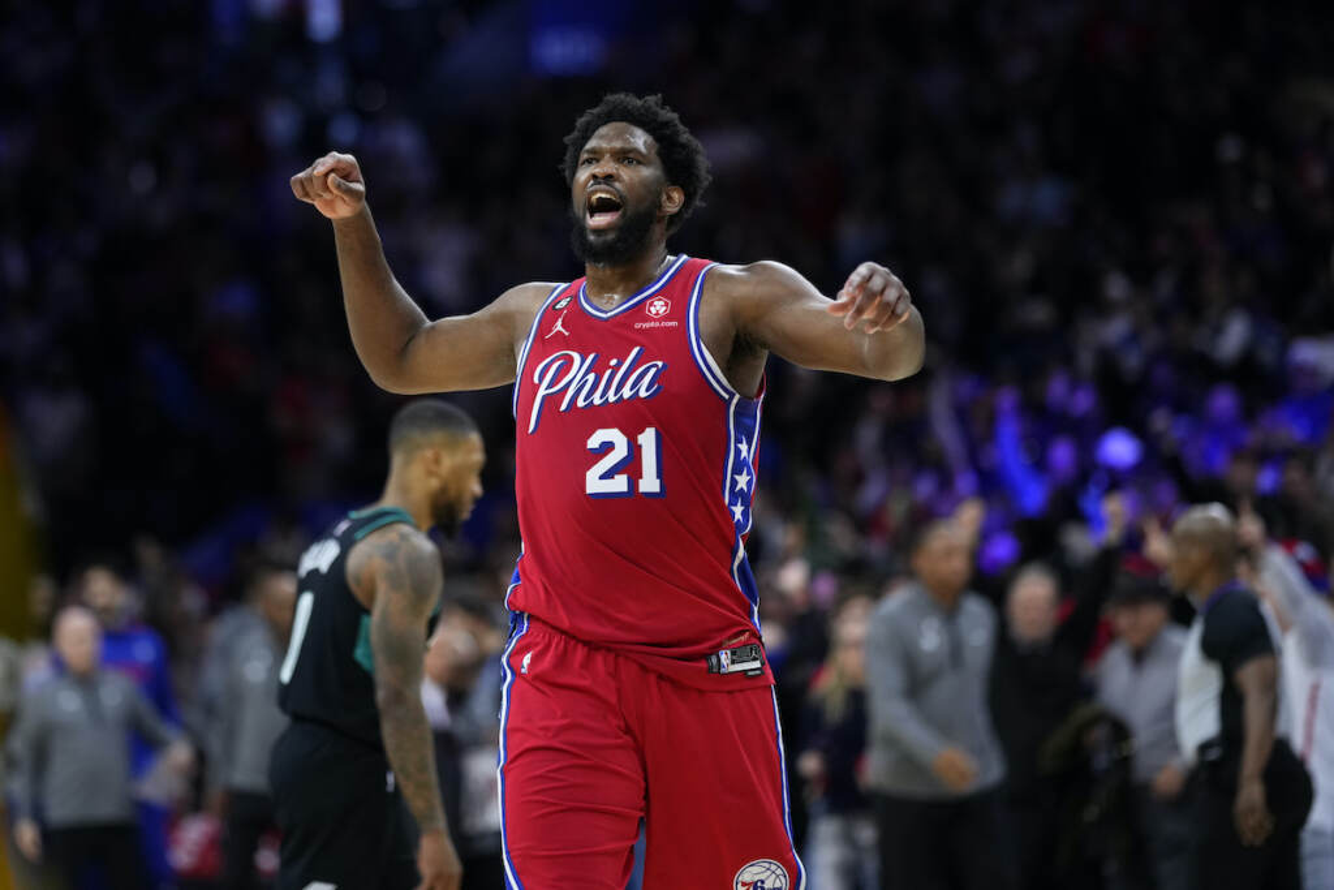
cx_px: 667
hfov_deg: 15.2
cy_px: 445
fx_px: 5003
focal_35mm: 135
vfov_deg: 10.2
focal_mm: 135
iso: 1250
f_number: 1.8
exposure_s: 1/2000
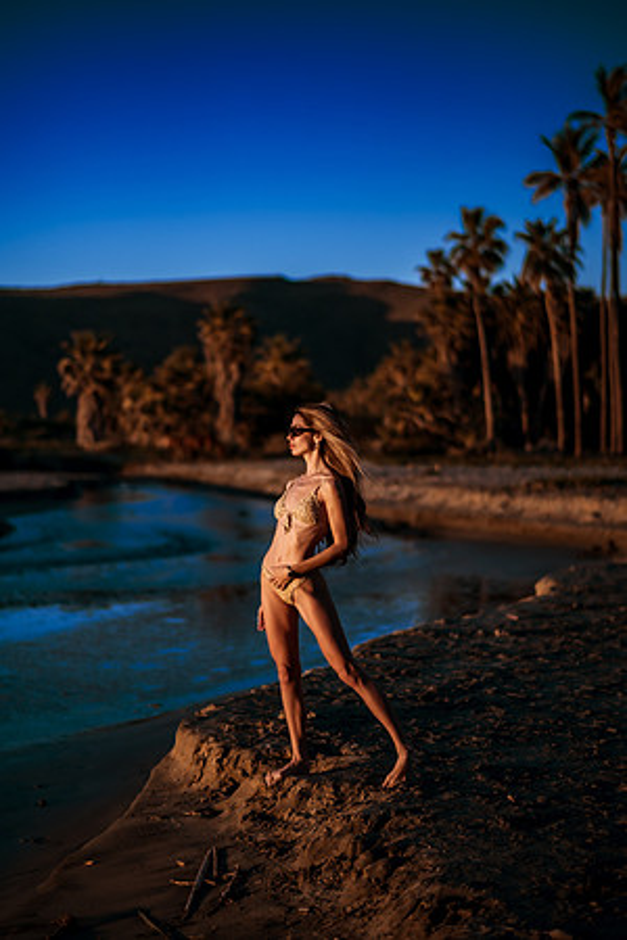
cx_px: 314
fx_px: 1515
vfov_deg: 34.5
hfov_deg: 23.4
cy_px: 470
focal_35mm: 58
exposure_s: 1/5000
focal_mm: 58
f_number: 1.4
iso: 100
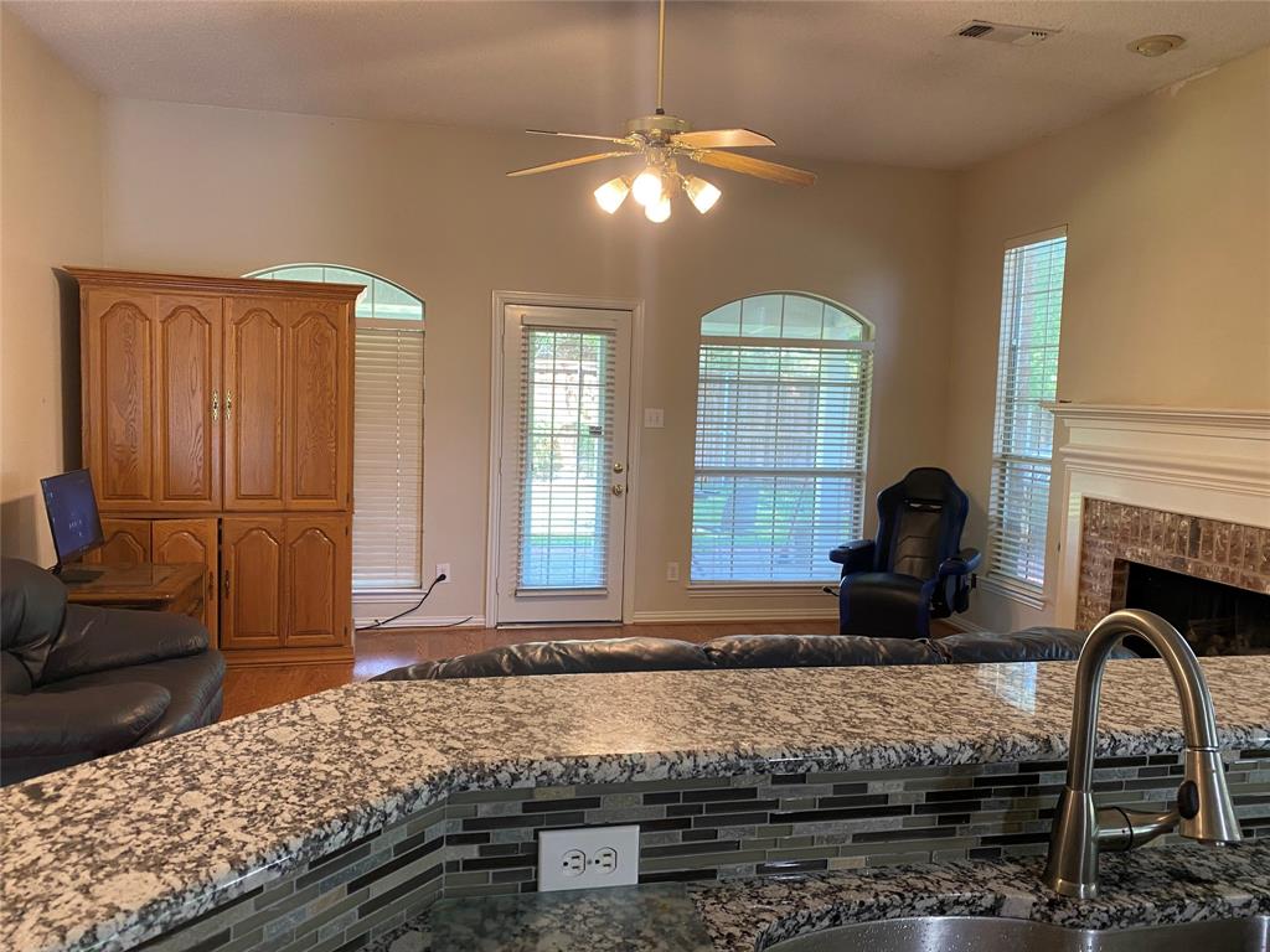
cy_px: 476
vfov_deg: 53.1
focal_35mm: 26
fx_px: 954
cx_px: 635
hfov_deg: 67.3
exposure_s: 1/60
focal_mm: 4.25
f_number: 1.8
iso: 100
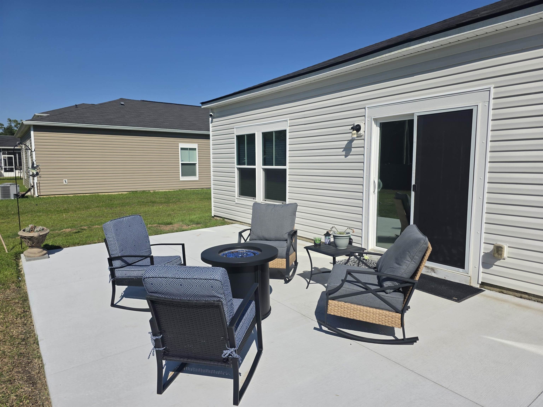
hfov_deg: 73.9
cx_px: 272
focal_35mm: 23
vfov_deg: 58.9
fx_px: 361
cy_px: 204
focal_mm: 6.3
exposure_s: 1/7944
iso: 64
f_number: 1.7
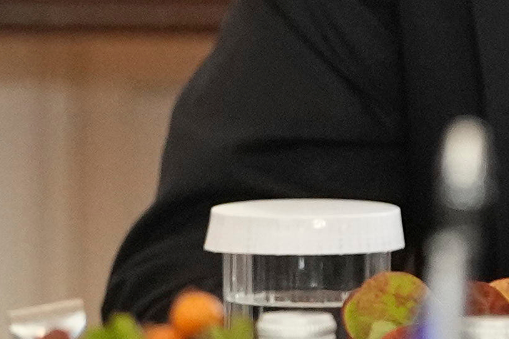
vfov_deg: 1.2
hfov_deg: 1.8
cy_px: 168
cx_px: -403
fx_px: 15820
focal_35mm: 1119
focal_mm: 108
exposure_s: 1/250
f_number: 4
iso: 3200
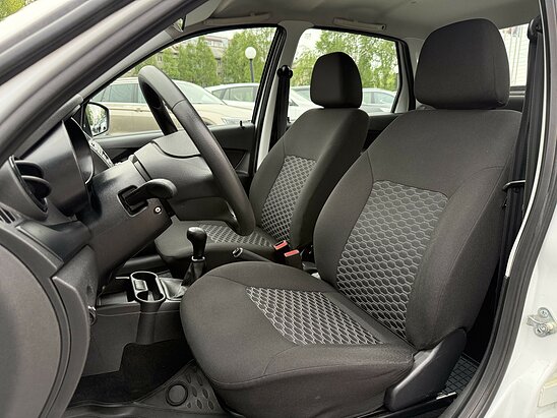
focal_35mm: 24
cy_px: 209
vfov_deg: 56.8
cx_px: 278
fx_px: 386
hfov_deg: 71.6
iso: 200
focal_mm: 6.76
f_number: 1.78
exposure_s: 1/212
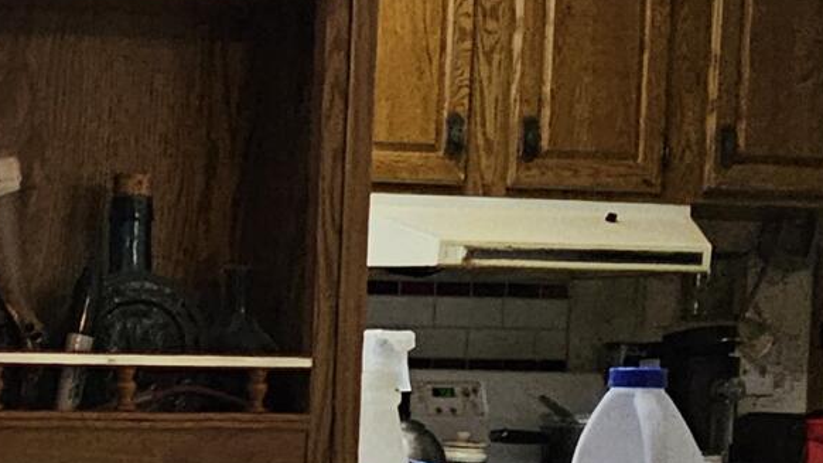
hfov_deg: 22.6
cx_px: -477
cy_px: 510
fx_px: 1593
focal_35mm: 73
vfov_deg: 16.0
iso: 400
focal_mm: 2.2
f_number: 2.2
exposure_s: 1/60
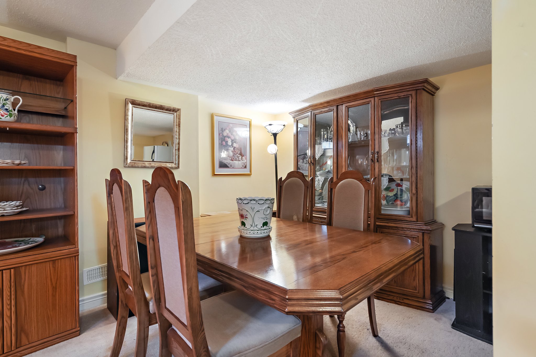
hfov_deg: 93.3
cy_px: 178
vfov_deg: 70.4
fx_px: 253
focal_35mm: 17
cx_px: 268
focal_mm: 17
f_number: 6.3
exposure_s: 1/2.5
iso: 1600
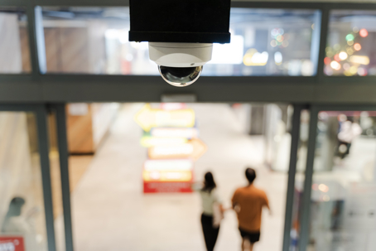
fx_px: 387
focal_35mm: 37
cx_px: 188
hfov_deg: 51.9
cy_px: 126
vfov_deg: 36.0
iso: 400
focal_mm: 37
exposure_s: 1/60
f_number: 2.8
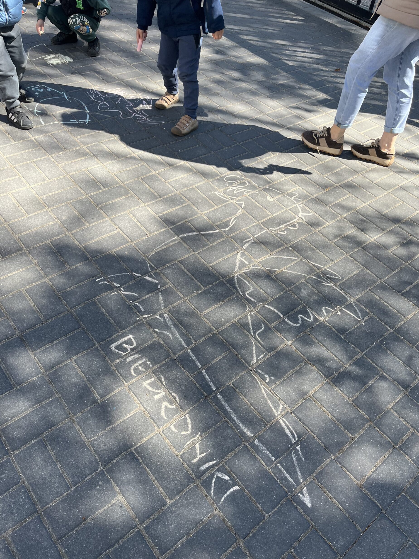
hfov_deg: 51.4
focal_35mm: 27
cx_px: 207
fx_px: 436
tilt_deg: -51.2
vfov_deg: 65.3
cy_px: 288
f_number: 1.6
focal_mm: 5.1
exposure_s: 1/732
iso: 50
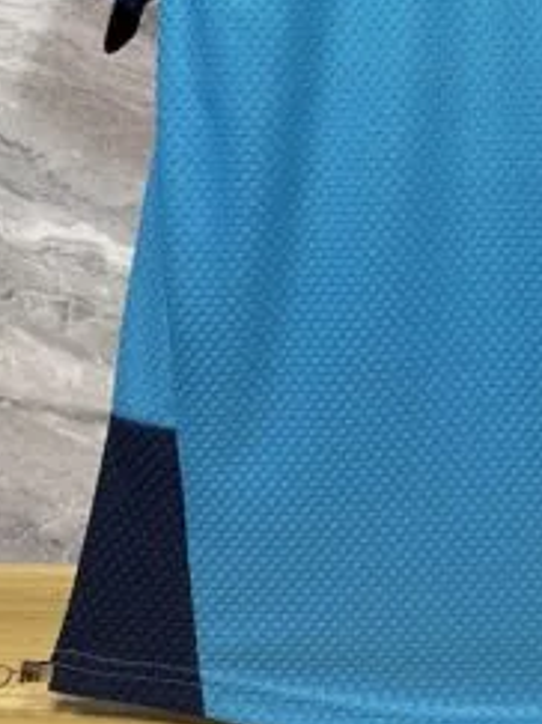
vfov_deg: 35.2
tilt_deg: +0.3
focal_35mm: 50
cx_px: 518
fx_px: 1045
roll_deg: +0.0
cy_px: 31
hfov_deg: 27.7
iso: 125
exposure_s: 1/50
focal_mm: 6.76
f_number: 1.78
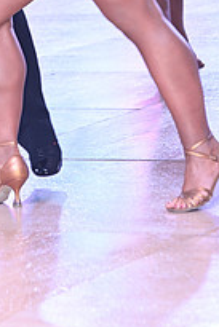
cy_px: -94
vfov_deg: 6.9
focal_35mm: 297
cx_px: -17
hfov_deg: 4.6
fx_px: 2705
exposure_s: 1/200
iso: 1600
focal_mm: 105
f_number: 9
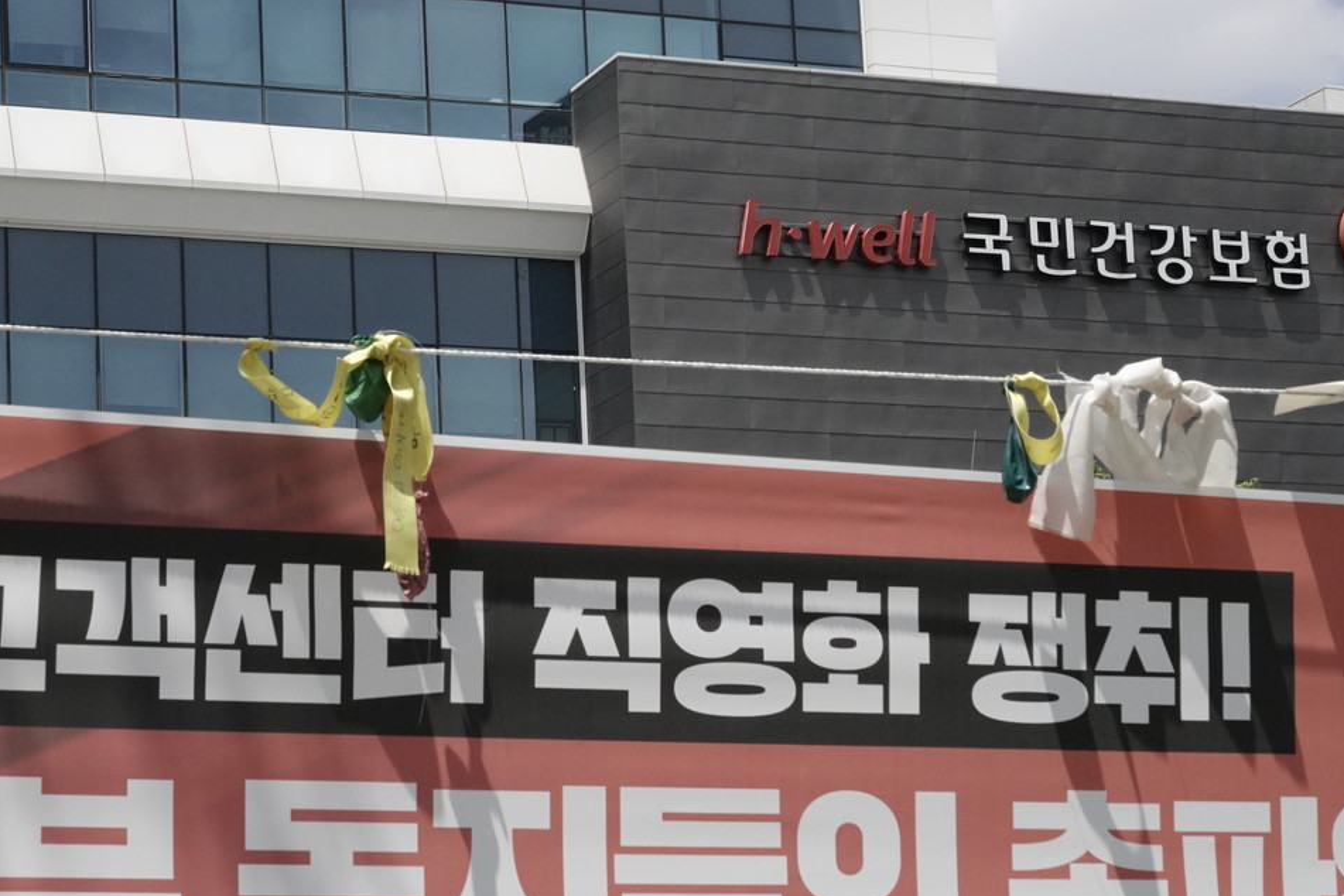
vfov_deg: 12.5
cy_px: 451
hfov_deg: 18.6
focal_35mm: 110
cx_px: 676
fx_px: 4106
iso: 1250
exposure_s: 1/1600
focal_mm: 39.61
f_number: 11
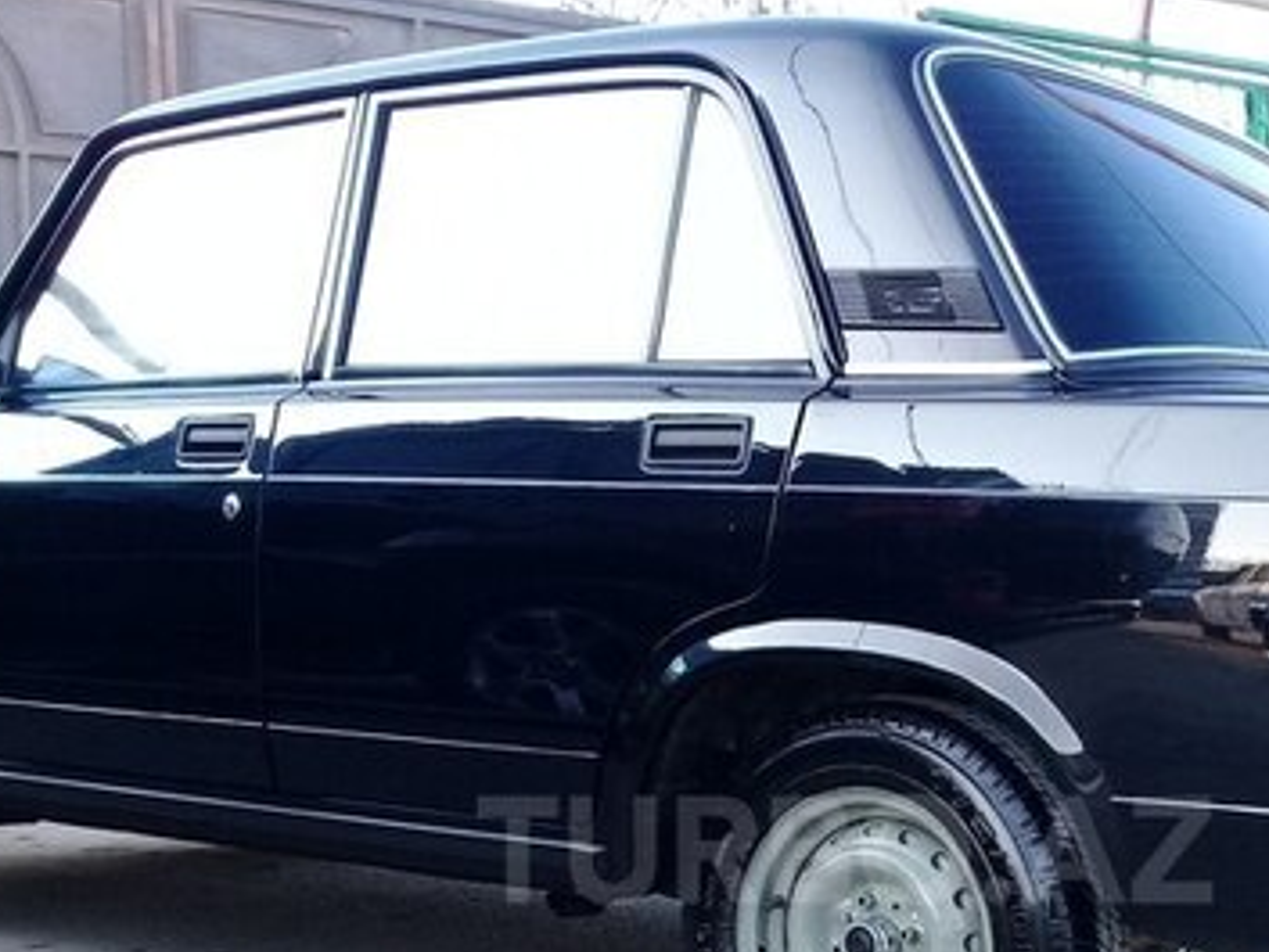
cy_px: 850
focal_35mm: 58
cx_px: 845
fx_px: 2127
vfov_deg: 24.5
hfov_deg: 32.9
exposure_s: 1/133
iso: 64
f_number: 2.2
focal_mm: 3.3
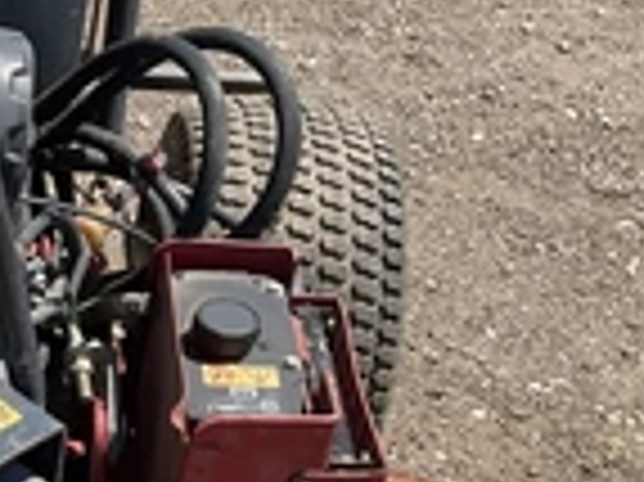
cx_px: -171
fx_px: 1506
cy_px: 342
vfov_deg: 18.1
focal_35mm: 81
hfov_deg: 21.9
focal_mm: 3
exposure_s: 1/842
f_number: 1.8
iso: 25
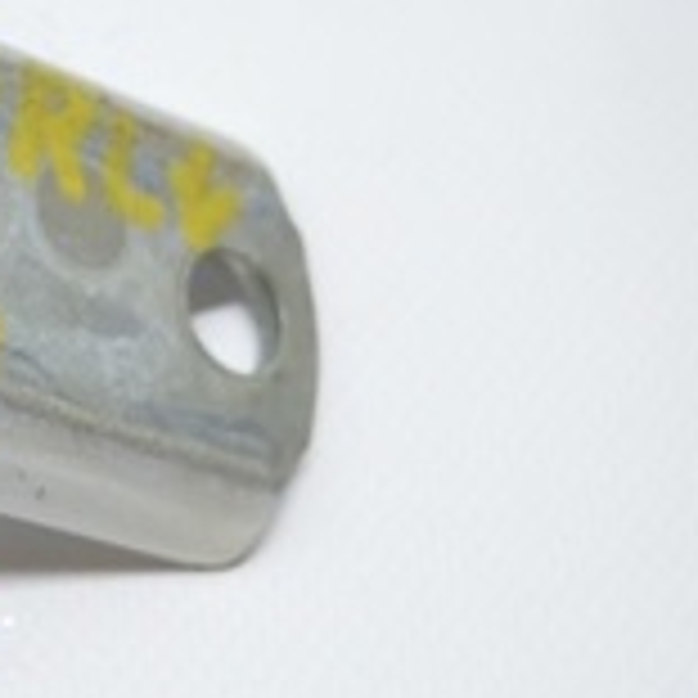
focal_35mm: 116
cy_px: 340
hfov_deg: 14.2
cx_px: -279
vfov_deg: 15.0
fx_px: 2646
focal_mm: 22
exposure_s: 1/50
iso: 400
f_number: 3.8
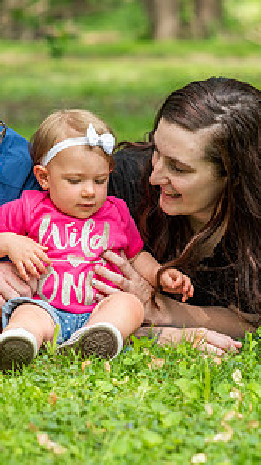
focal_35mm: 178
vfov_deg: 12.1
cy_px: 219
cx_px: 123
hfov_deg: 6.8
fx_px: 2192
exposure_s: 1/1000
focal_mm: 85
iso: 320
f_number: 3.5
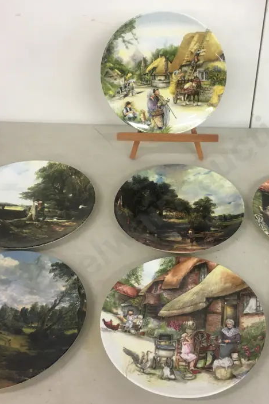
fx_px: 493
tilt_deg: -39.5
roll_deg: -1.3
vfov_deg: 44.5
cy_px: 196
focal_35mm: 44
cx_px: 181
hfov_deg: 30.3
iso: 32
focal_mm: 4.15
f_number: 2.2
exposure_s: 1/17
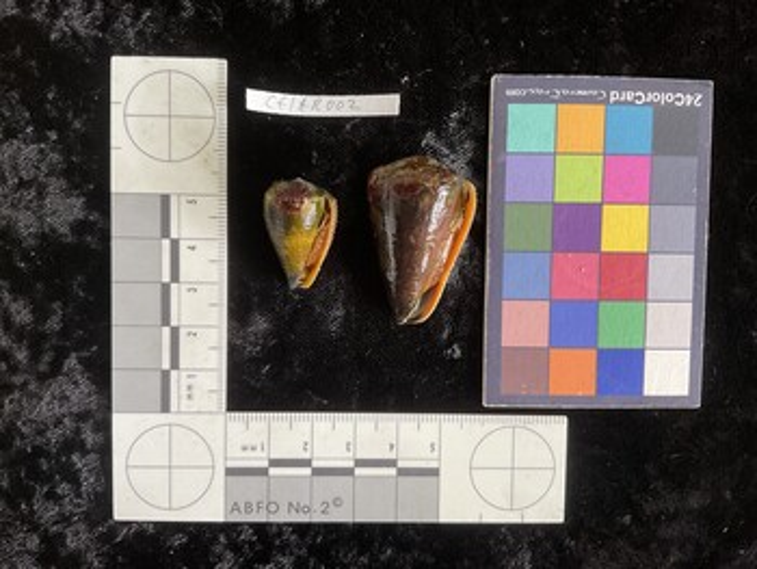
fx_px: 635
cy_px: 284
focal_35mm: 29
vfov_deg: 48.3
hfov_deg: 61.6
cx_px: 378
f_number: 1.8
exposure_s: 1/120
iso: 64
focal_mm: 3
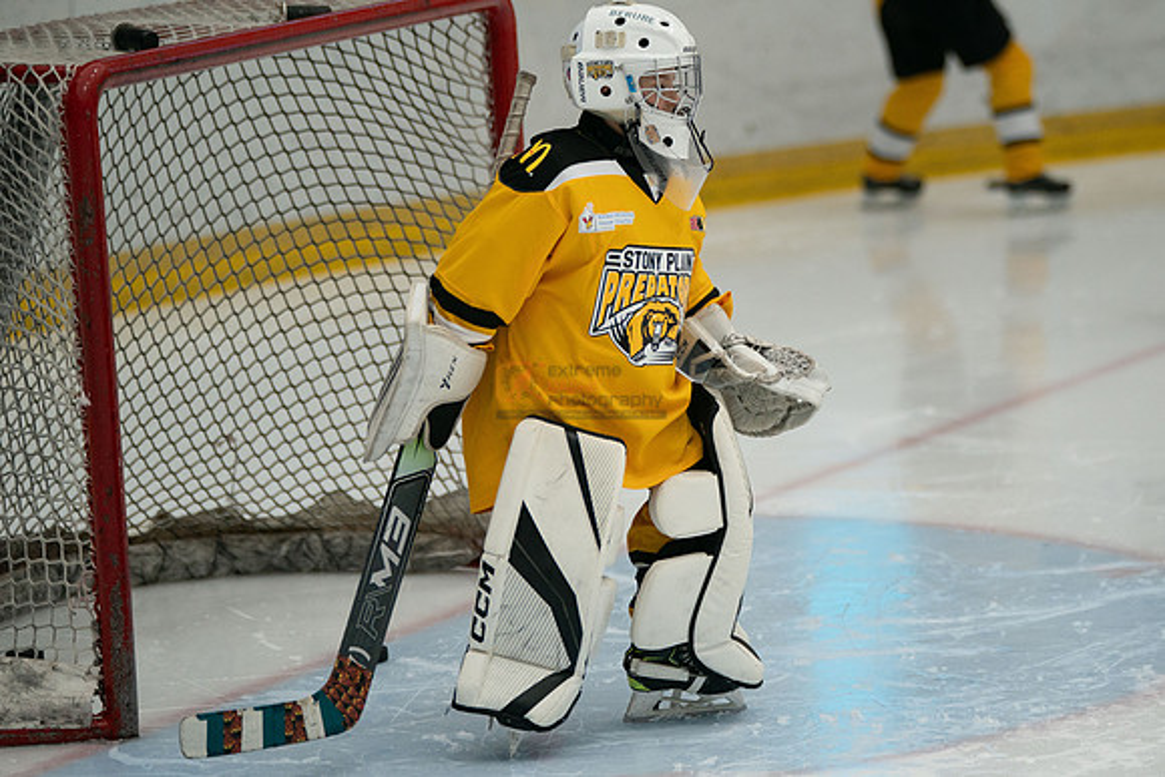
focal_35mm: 222
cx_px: 657
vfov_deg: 6.2
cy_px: 362
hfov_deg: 9.3
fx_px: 7188
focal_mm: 197
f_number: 3.2
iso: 2500
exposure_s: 1/2000
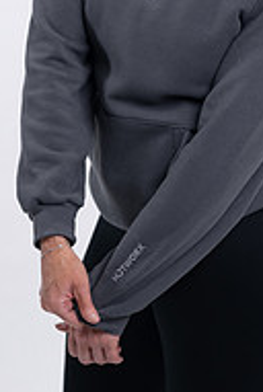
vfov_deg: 10.2
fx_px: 2184
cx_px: 156
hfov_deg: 6.9
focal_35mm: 200
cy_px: 31
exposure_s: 1/125
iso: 200
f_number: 4
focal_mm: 85
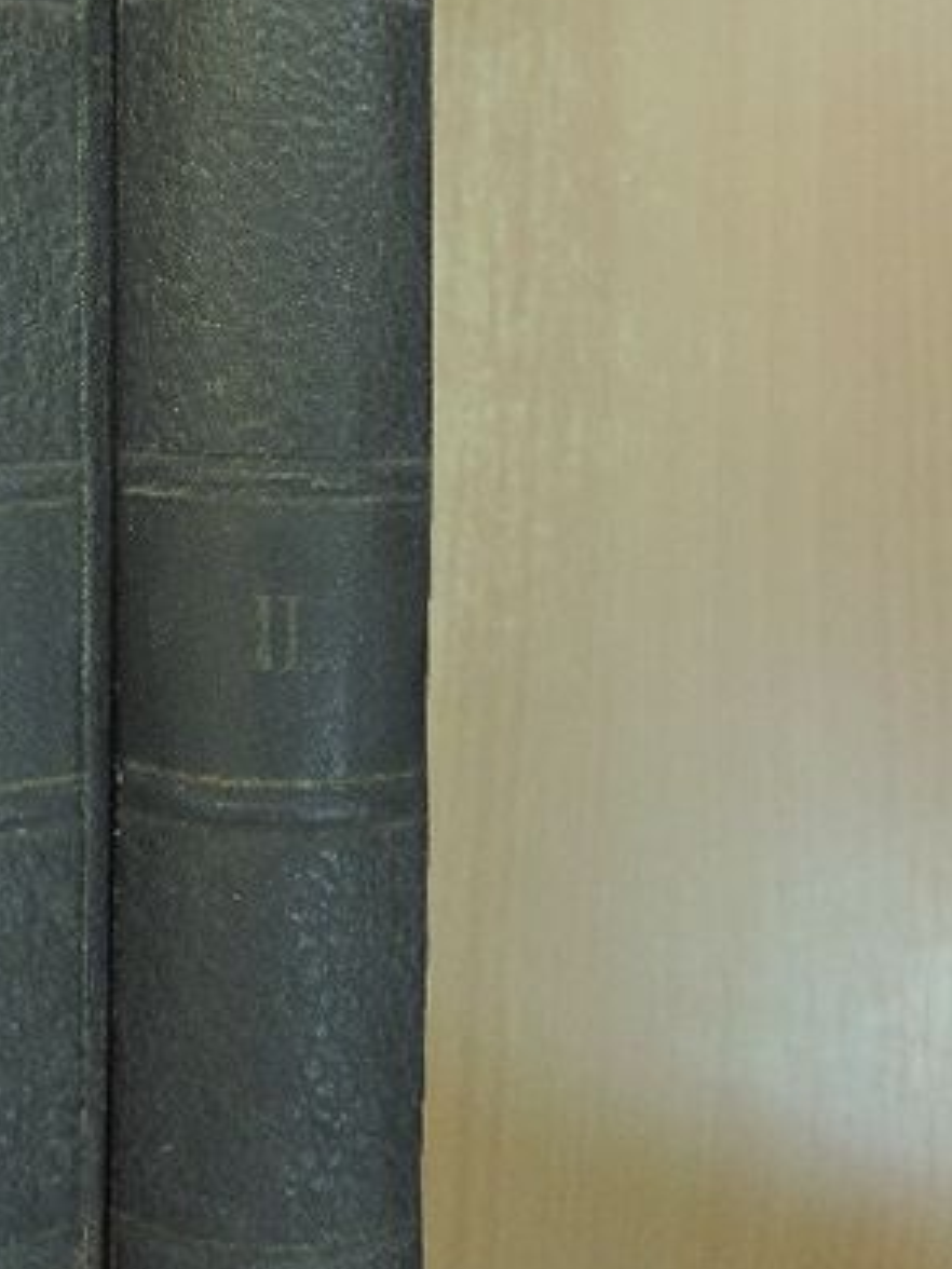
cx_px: 178
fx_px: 1797
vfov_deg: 37.6
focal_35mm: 49
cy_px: 259
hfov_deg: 29.0
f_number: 3.1
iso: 800
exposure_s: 1/100
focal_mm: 5.3
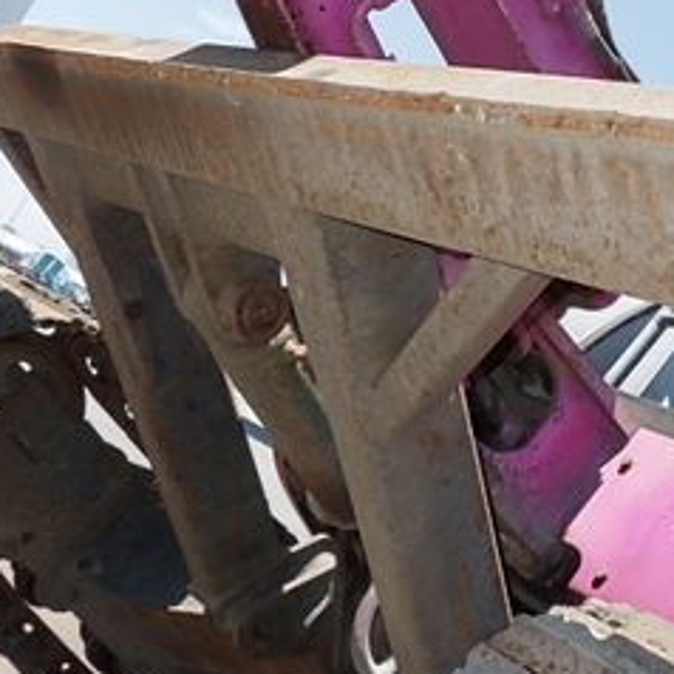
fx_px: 1101
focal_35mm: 50
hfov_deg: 33.9
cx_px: 413
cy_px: 249
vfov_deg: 33.8
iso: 250
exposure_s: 1/800
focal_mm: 5
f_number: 4.2
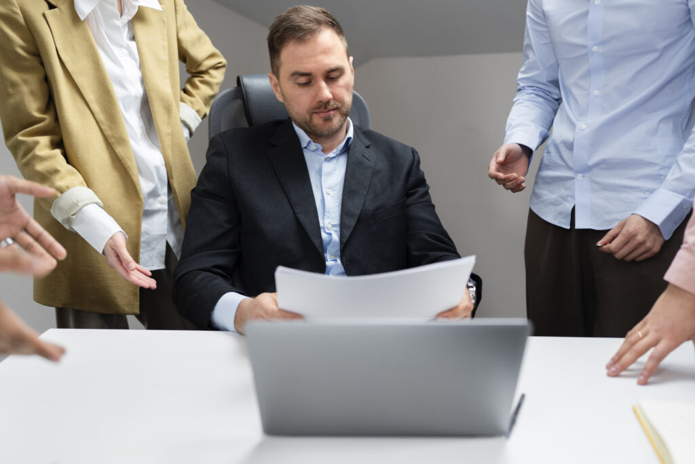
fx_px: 676
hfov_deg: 54.4
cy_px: 232
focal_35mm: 35
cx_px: 348
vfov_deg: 37.9
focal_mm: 35
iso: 500
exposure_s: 1/320
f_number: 2
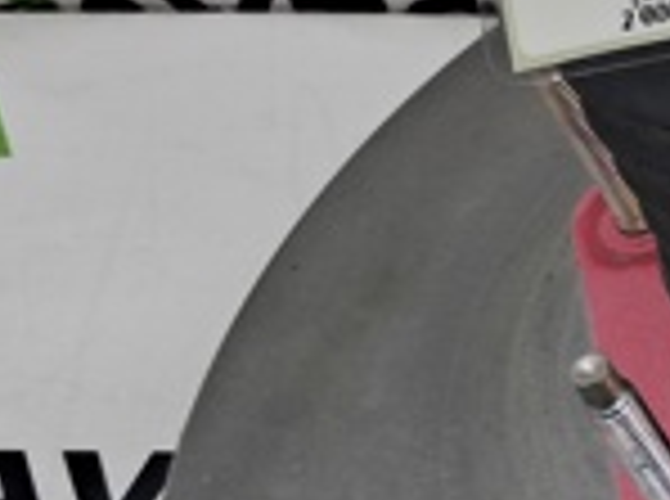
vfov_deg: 12.6
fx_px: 2240
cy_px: 484
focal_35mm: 116
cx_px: 989
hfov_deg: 15.7
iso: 50
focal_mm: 4
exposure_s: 1/100
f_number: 1.8
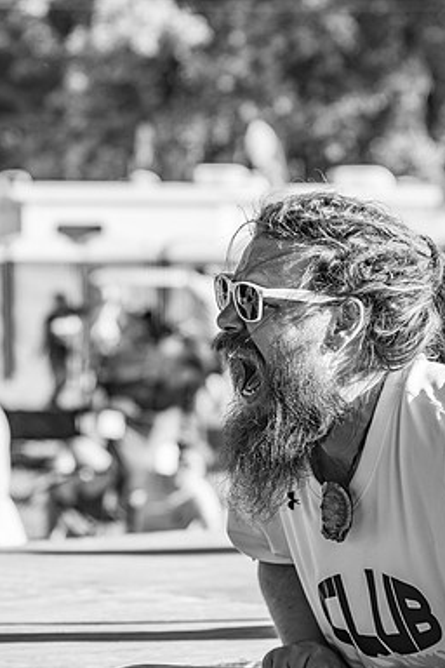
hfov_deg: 6.7
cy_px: 335
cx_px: 236
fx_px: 3782
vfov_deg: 10.1
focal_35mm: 204
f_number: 5.6
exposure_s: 1/320
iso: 320
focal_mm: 135
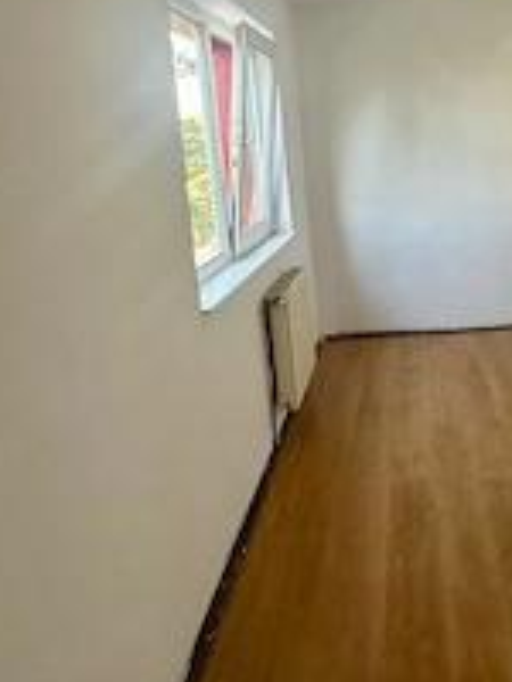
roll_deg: +3.7
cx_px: 379
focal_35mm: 28
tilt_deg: -4.1
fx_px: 552
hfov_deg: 48.0
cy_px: 194
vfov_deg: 60.9
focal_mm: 2.22
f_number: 2.2
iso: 320
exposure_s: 1/88
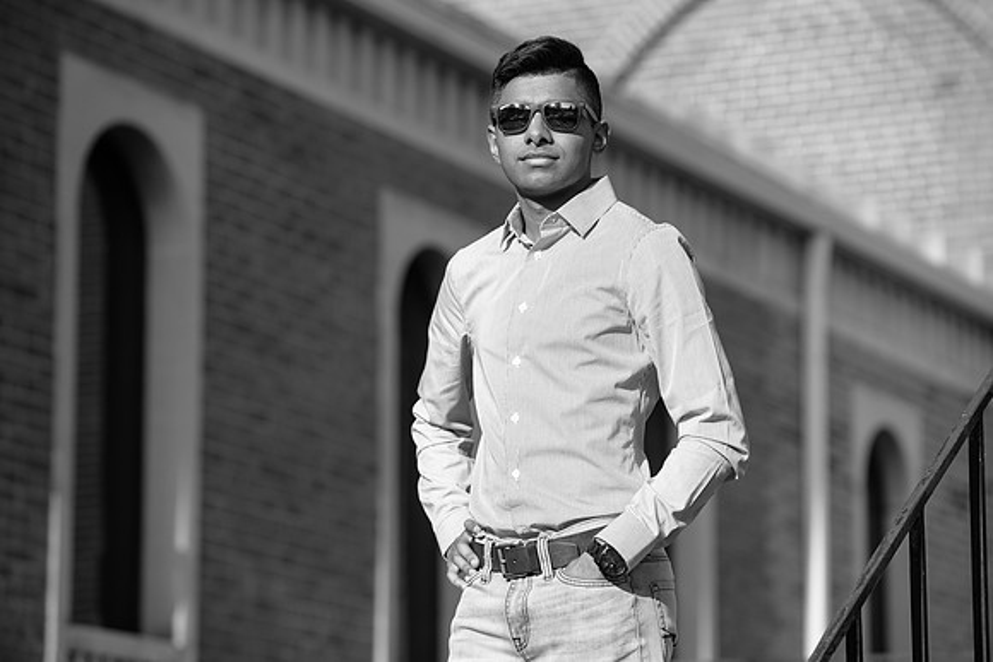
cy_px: 331
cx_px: 503
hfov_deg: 14.5
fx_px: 3909
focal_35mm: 142
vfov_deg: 9.7
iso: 160
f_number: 4
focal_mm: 135
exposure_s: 1/1000
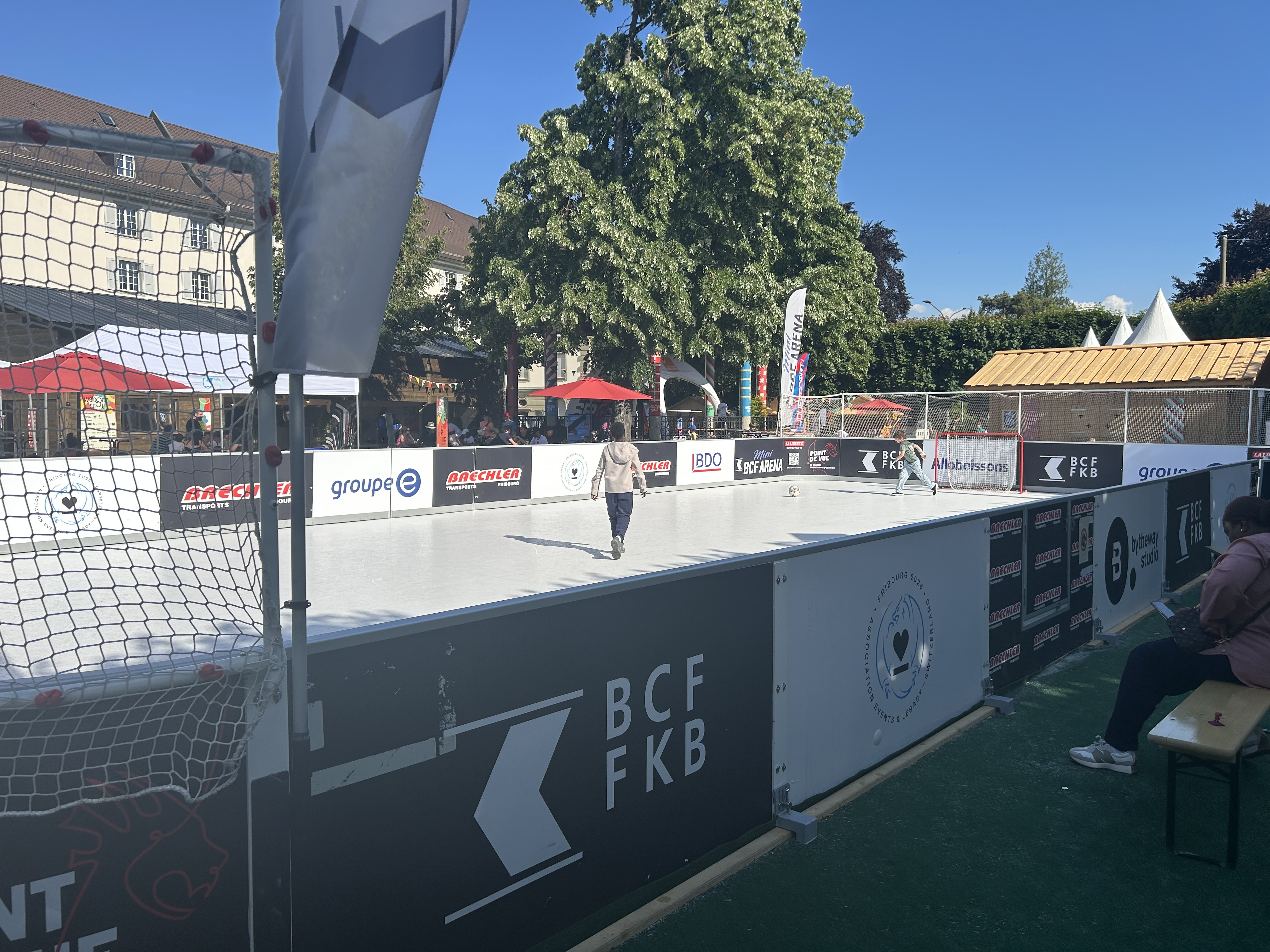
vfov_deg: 53.1
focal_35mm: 26
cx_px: 635
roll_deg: +0.6
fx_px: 954
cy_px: 476
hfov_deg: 67.3
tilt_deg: -3.5
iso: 50
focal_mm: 5.7
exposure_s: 1/4444
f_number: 1.5
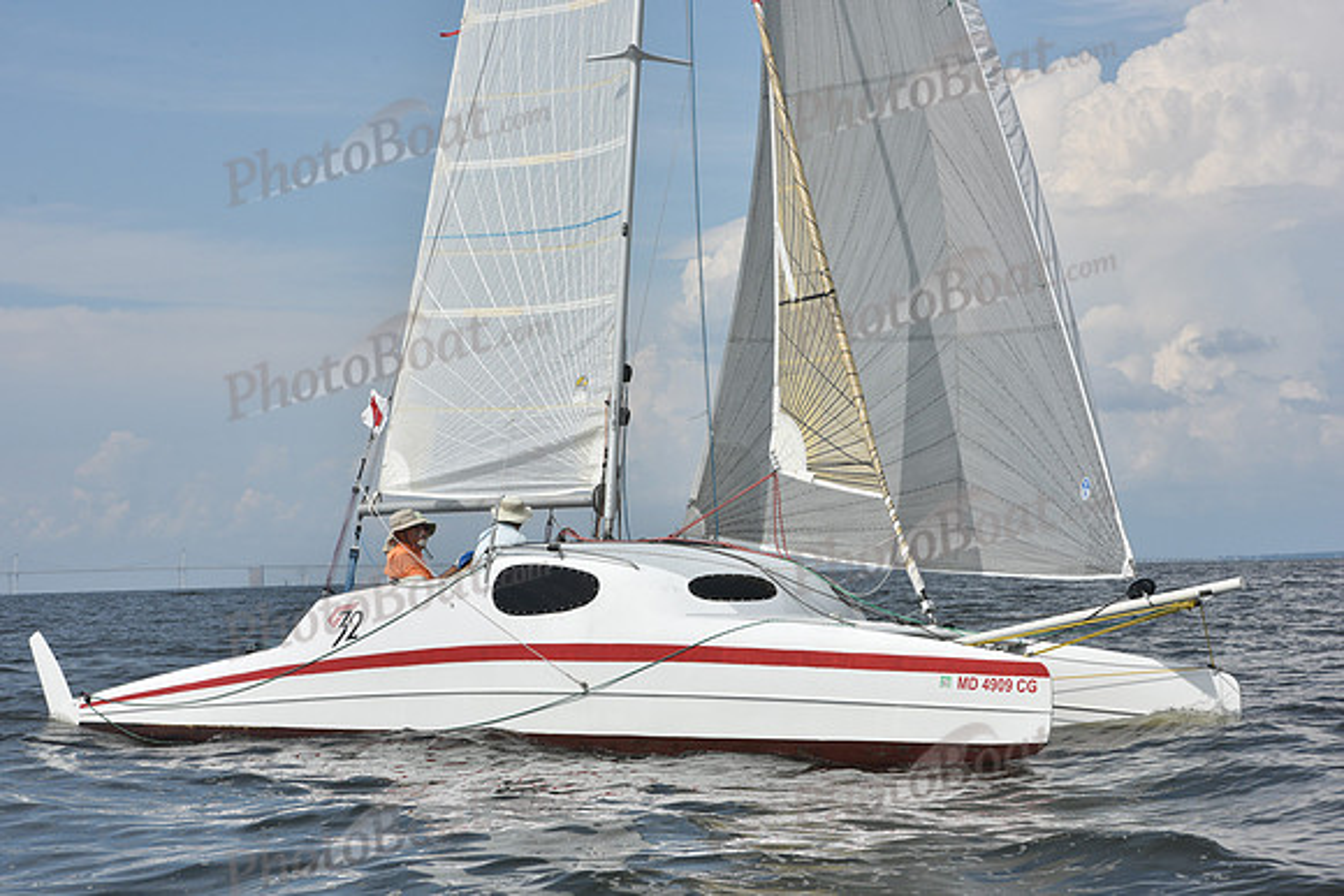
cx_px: 672
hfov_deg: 22.6
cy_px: 448
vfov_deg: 15.2
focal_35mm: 90
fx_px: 3361
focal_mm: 90
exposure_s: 1/1250
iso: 320
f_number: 11
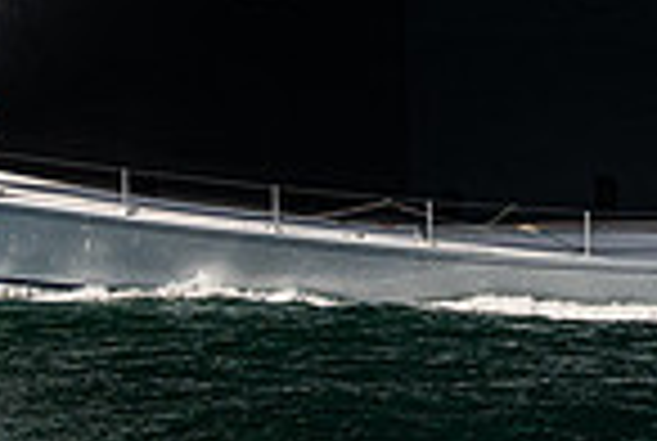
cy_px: -347
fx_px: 7754
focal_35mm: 424
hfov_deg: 4.8
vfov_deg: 3.2
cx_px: 756
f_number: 5.6
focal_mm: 100
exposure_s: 1/5000
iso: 400
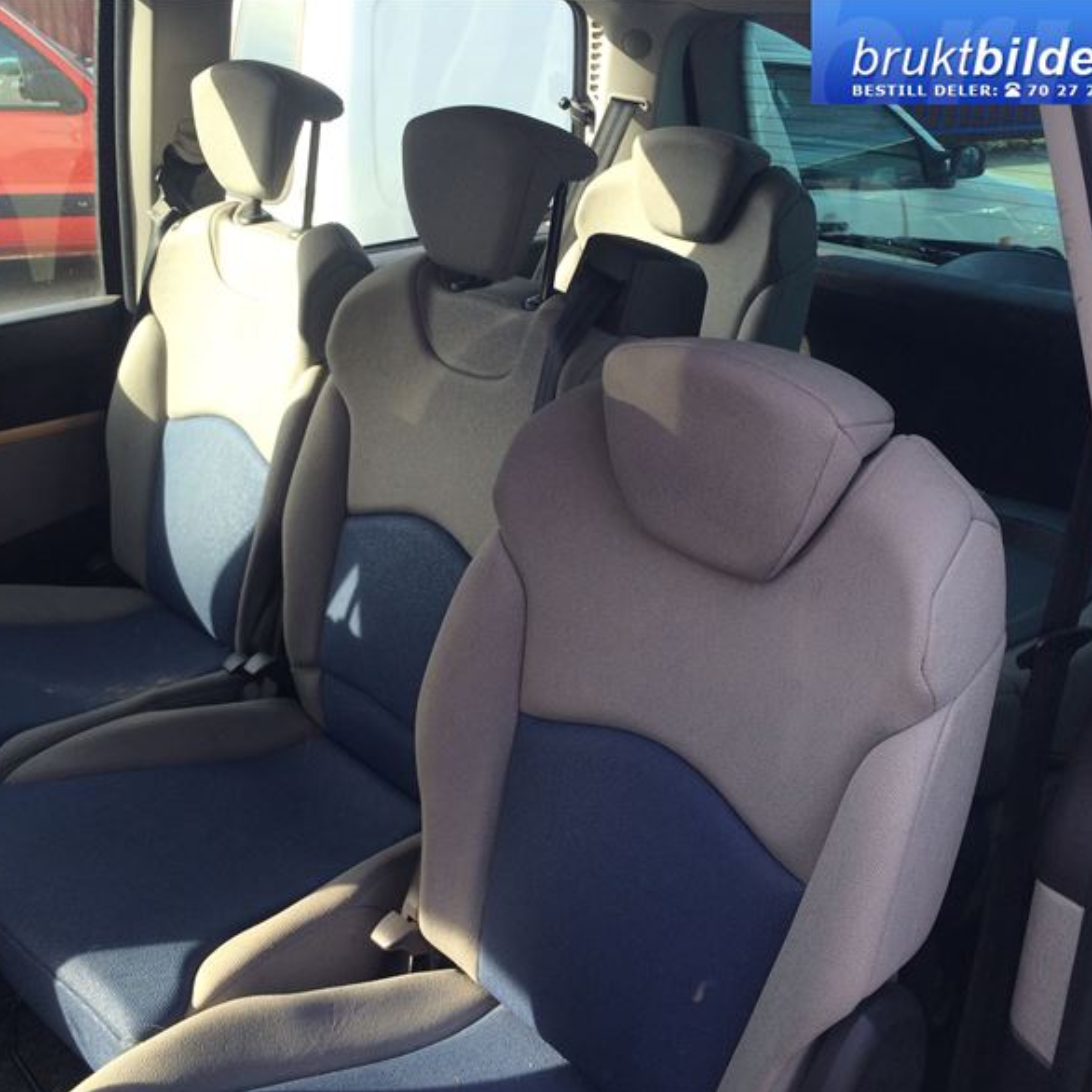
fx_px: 1249
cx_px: 512
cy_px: 555
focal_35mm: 35
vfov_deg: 47.2
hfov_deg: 47.2
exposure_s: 1/205
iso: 32
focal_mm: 4.15
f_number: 2.2
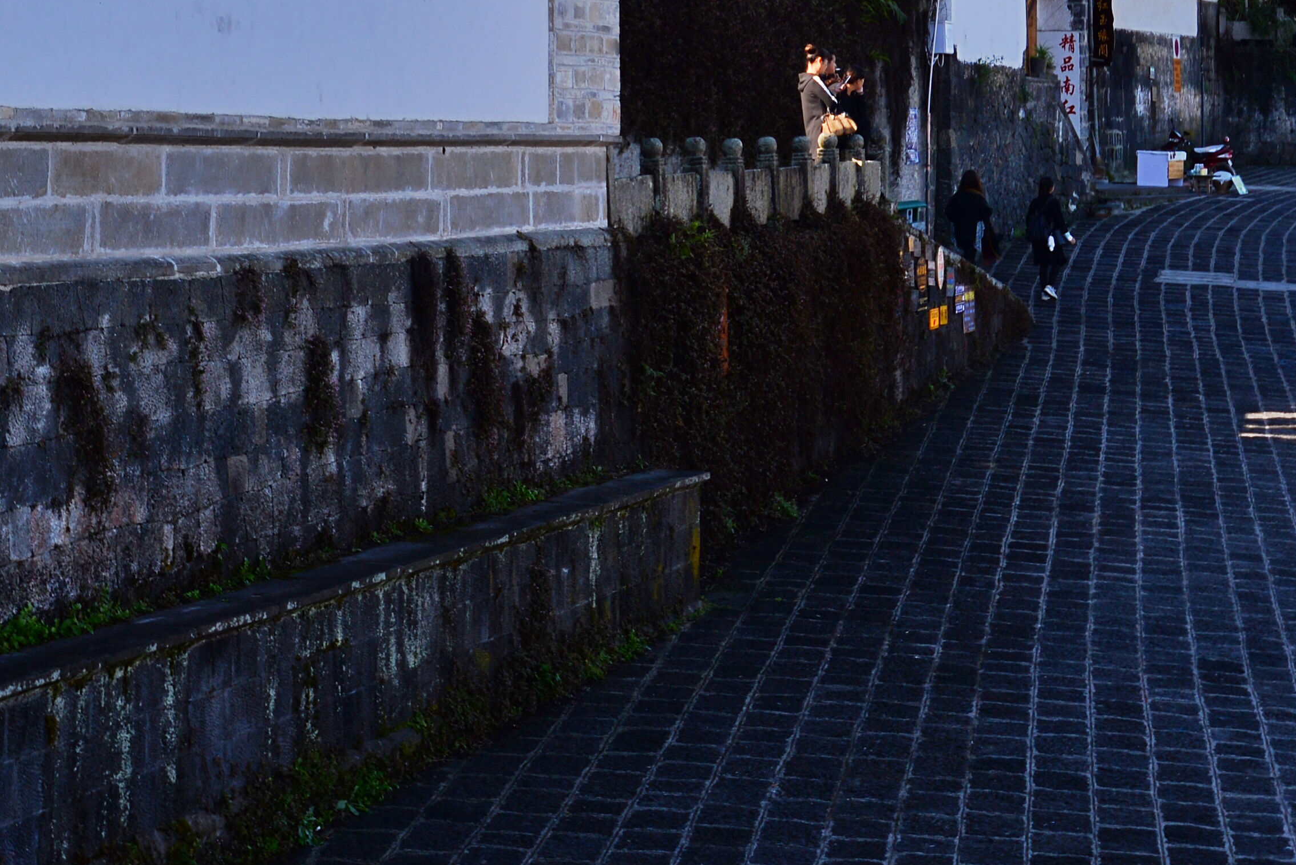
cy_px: -98
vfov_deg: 15.6
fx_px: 3061
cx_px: 604
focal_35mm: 85
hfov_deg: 23.9
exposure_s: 1/400
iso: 200
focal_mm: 32
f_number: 5.6
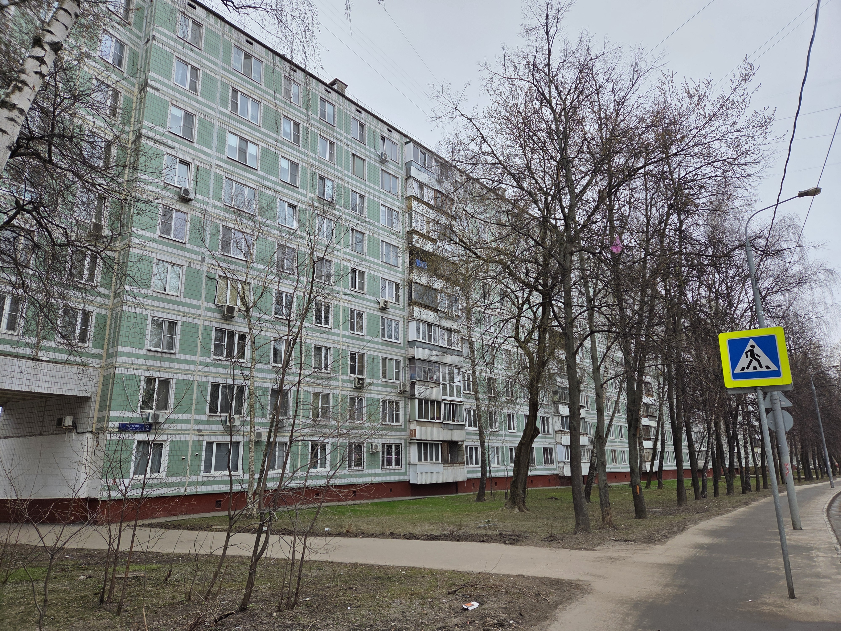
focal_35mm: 23
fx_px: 559
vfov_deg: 58.9
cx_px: 420
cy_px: 316
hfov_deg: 73.9
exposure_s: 1/1799
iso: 80
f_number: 1.8
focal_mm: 5.4
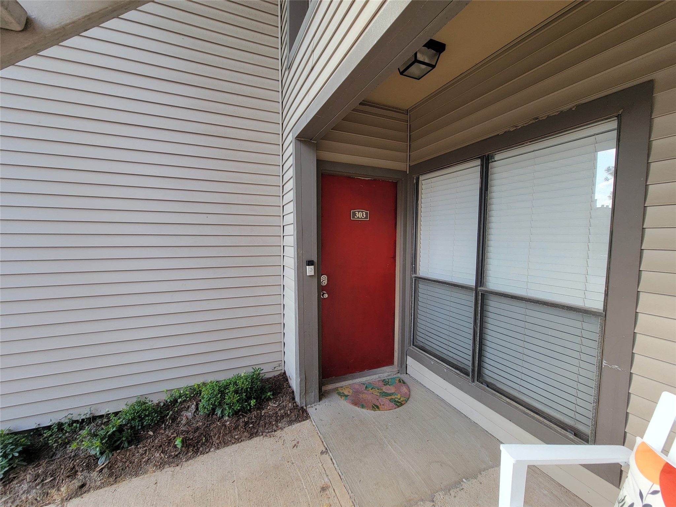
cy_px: 254
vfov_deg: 89.9
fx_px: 254
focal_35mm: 13
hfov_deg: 106.2
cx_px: 338
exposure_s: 1/122
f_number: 2.2
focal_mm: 2.2
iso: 50
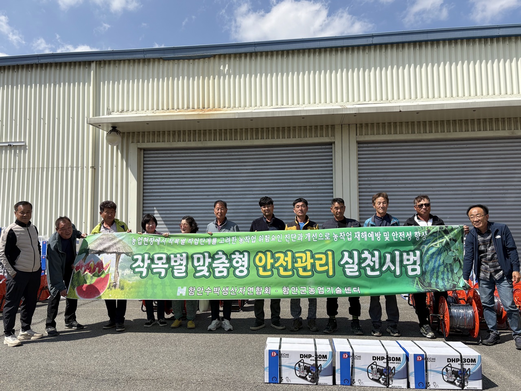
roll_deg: +2.1
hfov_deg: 67.3
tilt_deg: +5.3
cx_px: 260
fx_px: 391
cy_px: 196
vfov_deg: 53.1
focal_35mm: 26
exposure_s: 1/4065
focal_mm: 5.96
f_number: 1.6
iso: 50
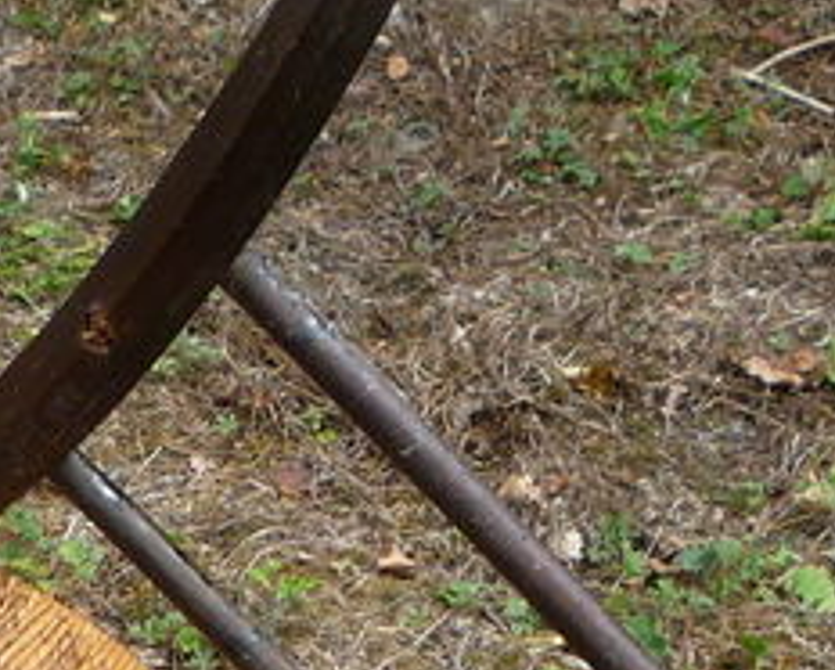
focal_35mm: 126
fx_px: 3116
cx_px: 122
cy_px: 1055
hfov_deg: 15.1
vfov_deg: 11.7
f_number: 4
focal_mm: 5.2
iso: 100
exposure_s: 1/250
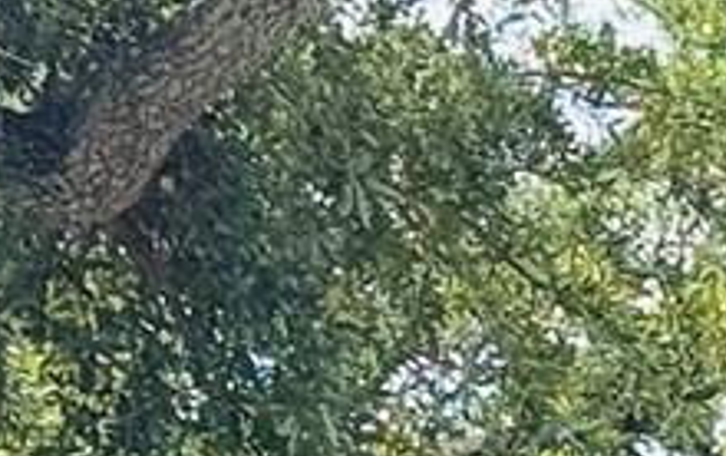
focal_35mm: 369
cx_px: 2170
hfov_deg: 5.4
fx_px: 7308
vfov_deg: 3.4
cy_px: 1713
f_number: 1.78
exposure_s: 1/1429
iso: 80
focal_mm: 6.76
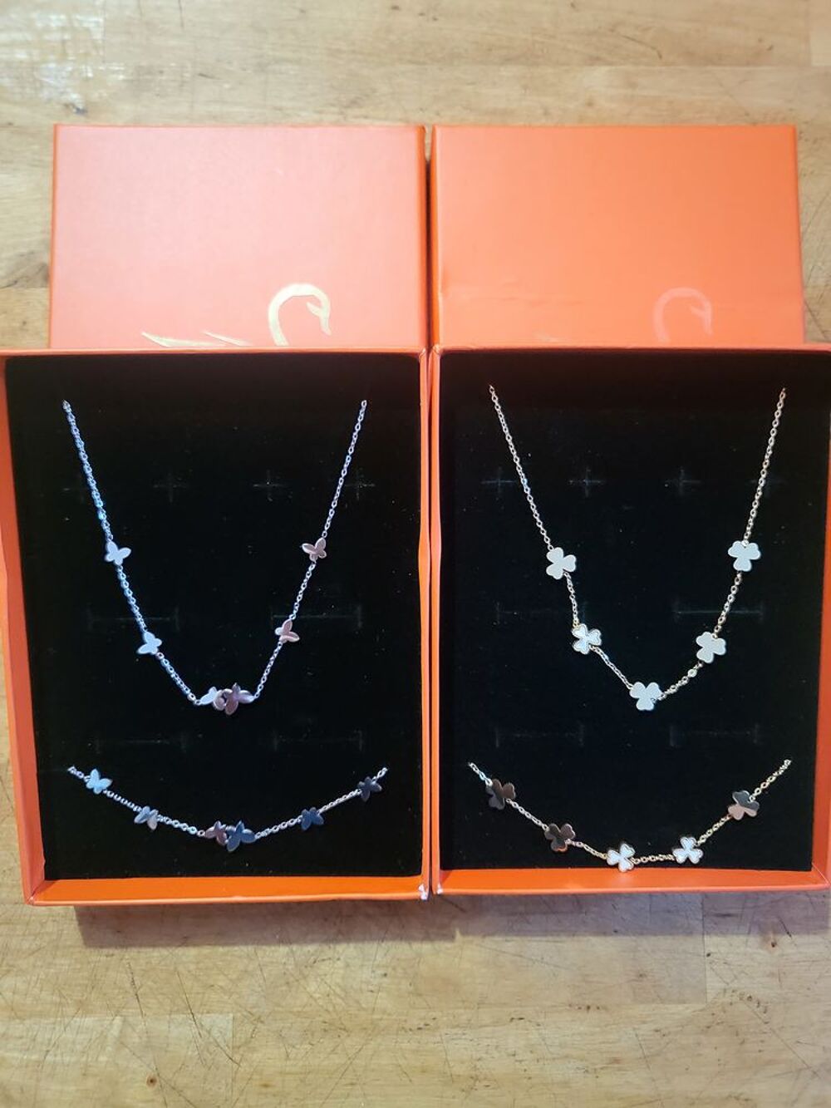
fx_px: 832
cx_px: 416
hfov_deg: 53.1
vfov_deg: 67.3
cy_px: 554
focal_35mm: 26
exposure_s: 1/25
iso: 1000
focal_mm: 4.25
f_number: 1.8
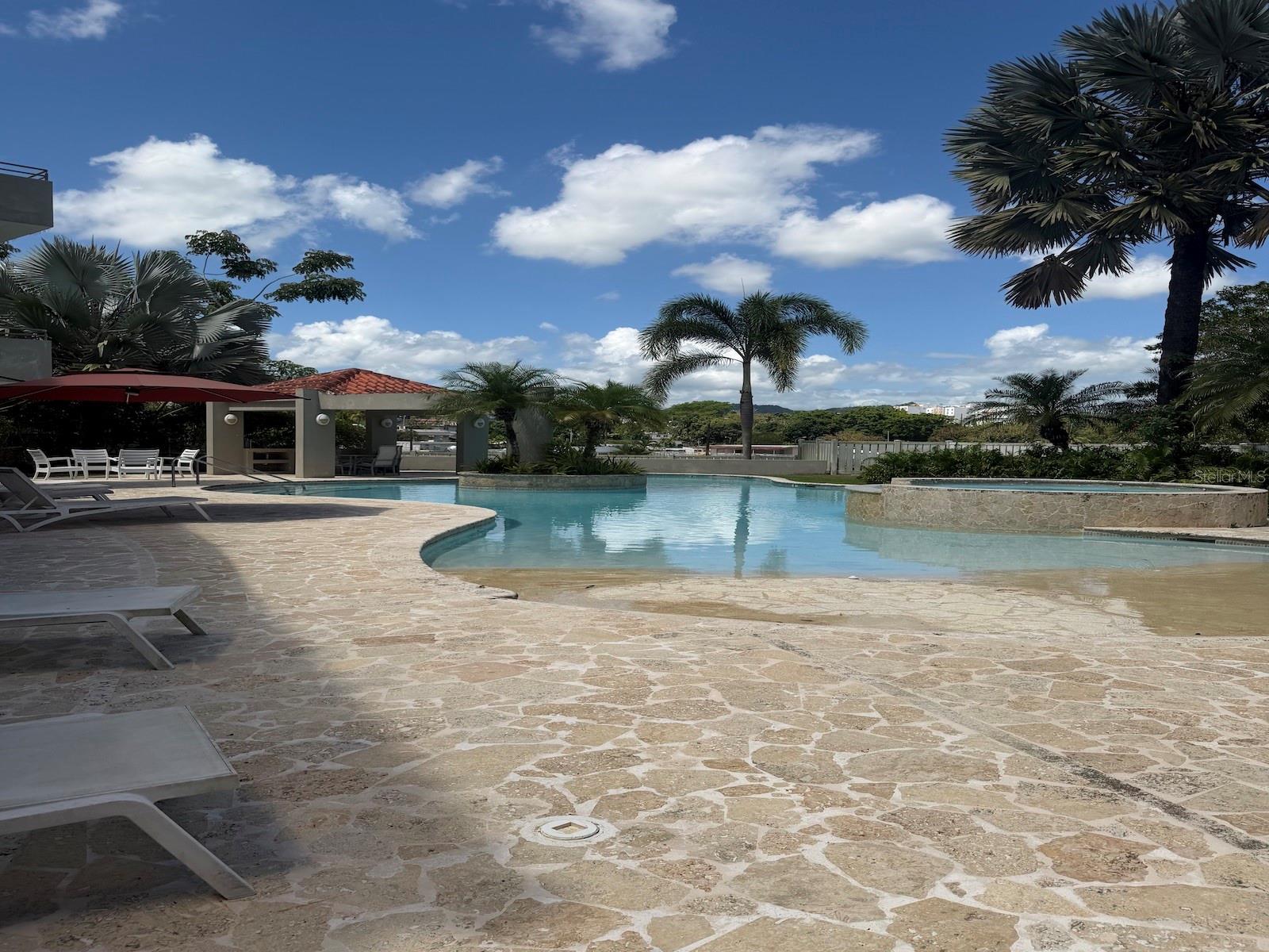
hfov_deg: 71.6
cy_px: 476
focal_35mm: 24
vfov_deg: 56.8
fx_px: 880
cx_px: 634
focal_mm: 6.76
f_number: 1.78
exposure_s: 1/7353
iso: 80
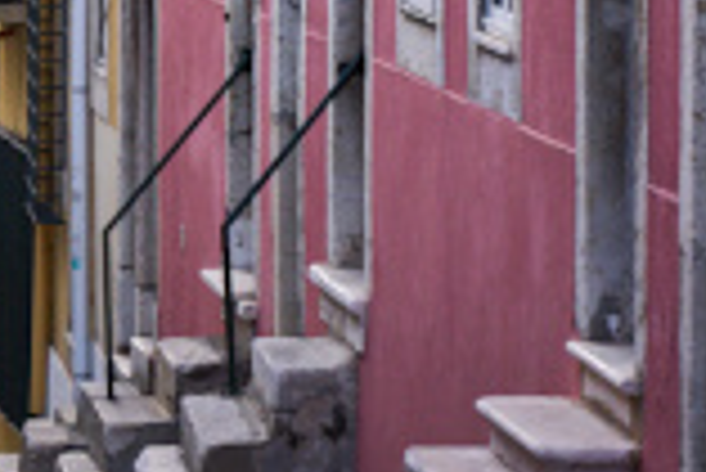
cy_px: -155
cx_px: -40
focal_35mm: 379
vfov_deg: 3.6
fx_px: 7439
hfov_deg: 5.4
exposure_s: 1/50
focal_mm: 85
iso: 400
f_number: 5.6
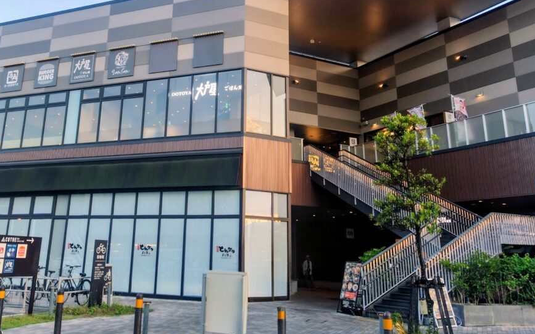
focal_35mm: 36
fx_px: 525
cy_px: 94
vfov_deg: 34.8
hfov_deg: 53.6
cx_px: 212
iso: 50
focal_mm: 5.6
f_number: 1.9
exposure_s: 1/157
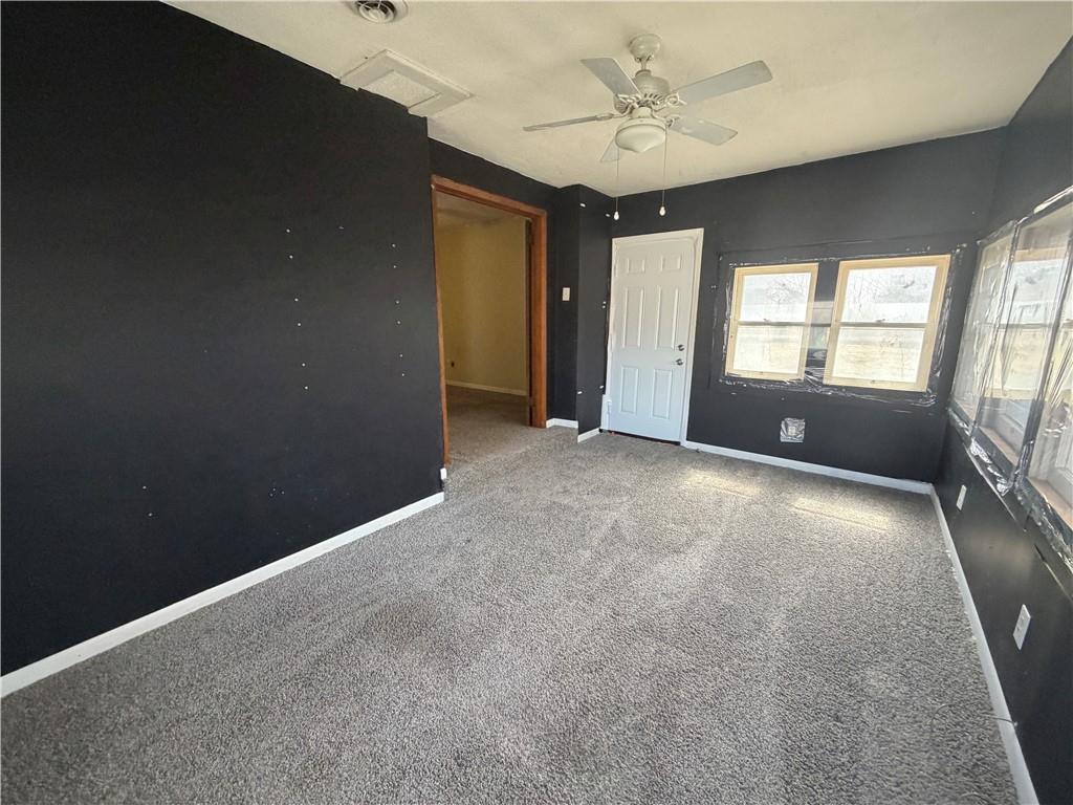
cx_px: 536
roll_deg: -0.8
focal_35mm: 14
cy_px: 402
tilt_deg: -11.8
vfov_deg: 85.7
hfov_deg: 102.1
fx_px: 434
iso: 320
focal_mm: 2.22
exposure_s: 1/85
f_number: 2.2
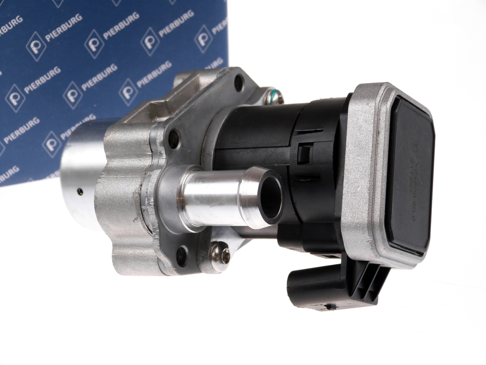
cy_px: 182
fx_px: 1011
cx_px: 243
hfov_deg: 27.0
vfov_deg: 20.4
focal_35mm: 72
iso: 100
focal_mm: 12.9
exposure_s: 1/100
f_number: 3.3
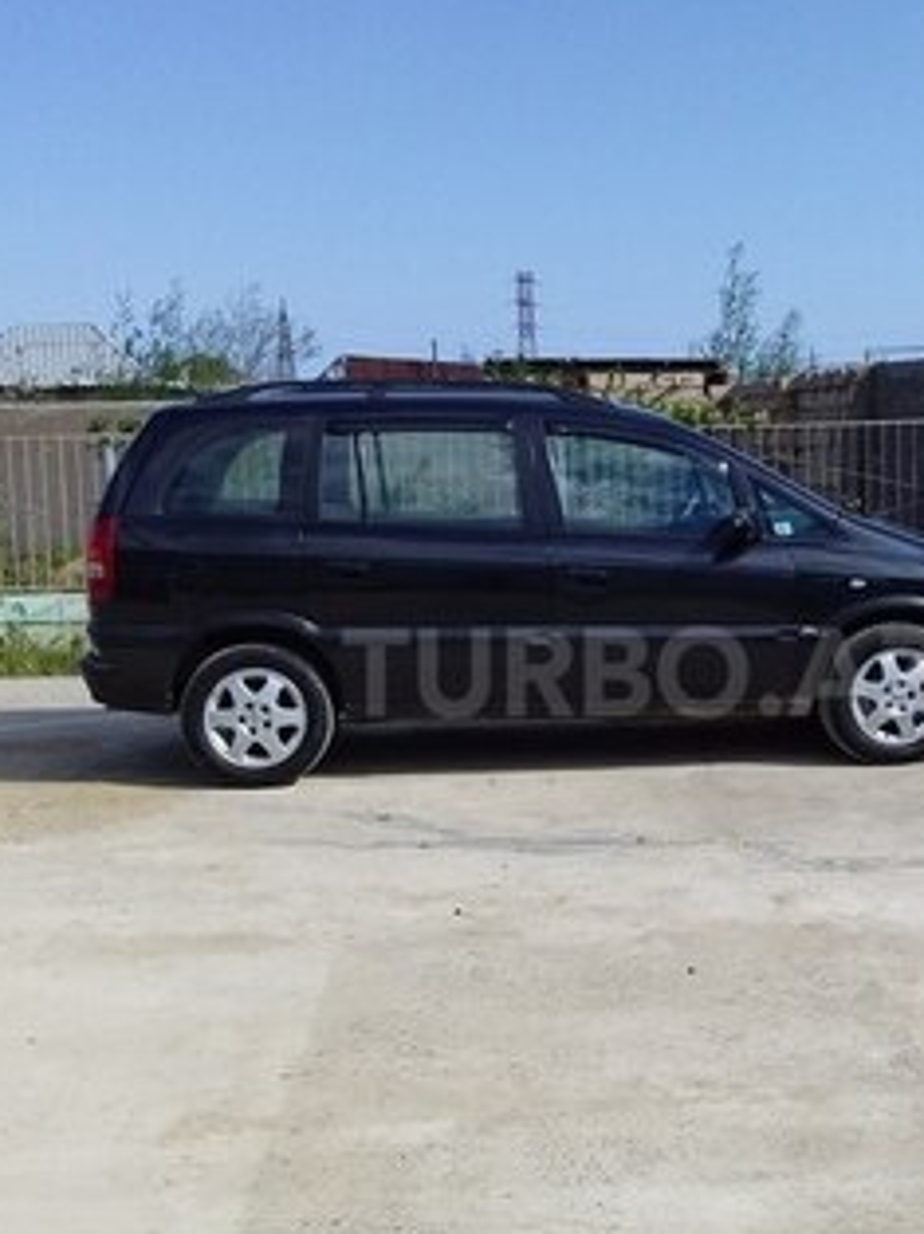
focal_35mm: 49
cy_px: 672
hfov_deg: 29.3
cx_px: 645
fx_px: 1746
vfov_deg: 38.9
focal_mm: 3.3
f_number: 2.2
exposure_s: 1/1805
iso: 40
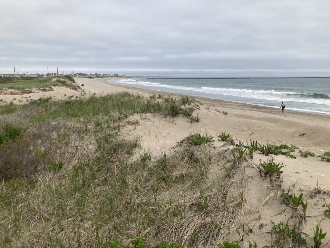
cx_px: 165
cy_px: 124
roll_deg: -0.4
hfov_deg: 63.4
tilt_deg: -8.9
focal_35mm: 28
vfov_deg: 49.7
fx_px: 267
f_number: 1.8
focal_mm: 3.99
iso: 25
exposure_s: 1/3205
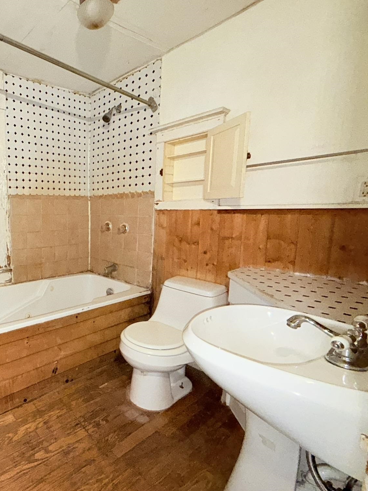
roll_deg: -0.2
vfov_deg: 84.7
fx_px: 269
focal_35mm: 19
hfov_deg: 59.6
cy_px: 245
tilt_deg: -7.7
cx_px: 45
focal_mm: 2.22
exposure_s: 1/60
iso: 320
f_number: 2.2
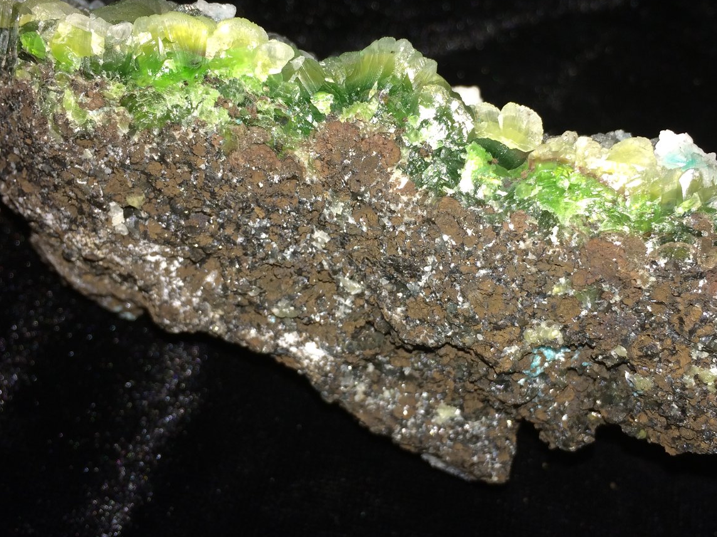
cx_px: 400
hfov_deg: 44.7
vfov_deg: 34.3
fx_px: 870
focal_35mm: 42
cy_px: 237
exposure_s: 1/151
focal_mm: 4.12
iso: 32
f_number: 2.2
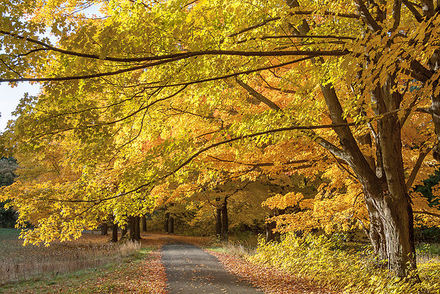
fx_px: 440
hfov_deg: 53.1
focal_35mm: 36
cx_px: 220
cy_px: 147
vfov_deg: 37.0
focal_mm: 24
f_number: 9.5
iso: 100
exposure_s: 1/30
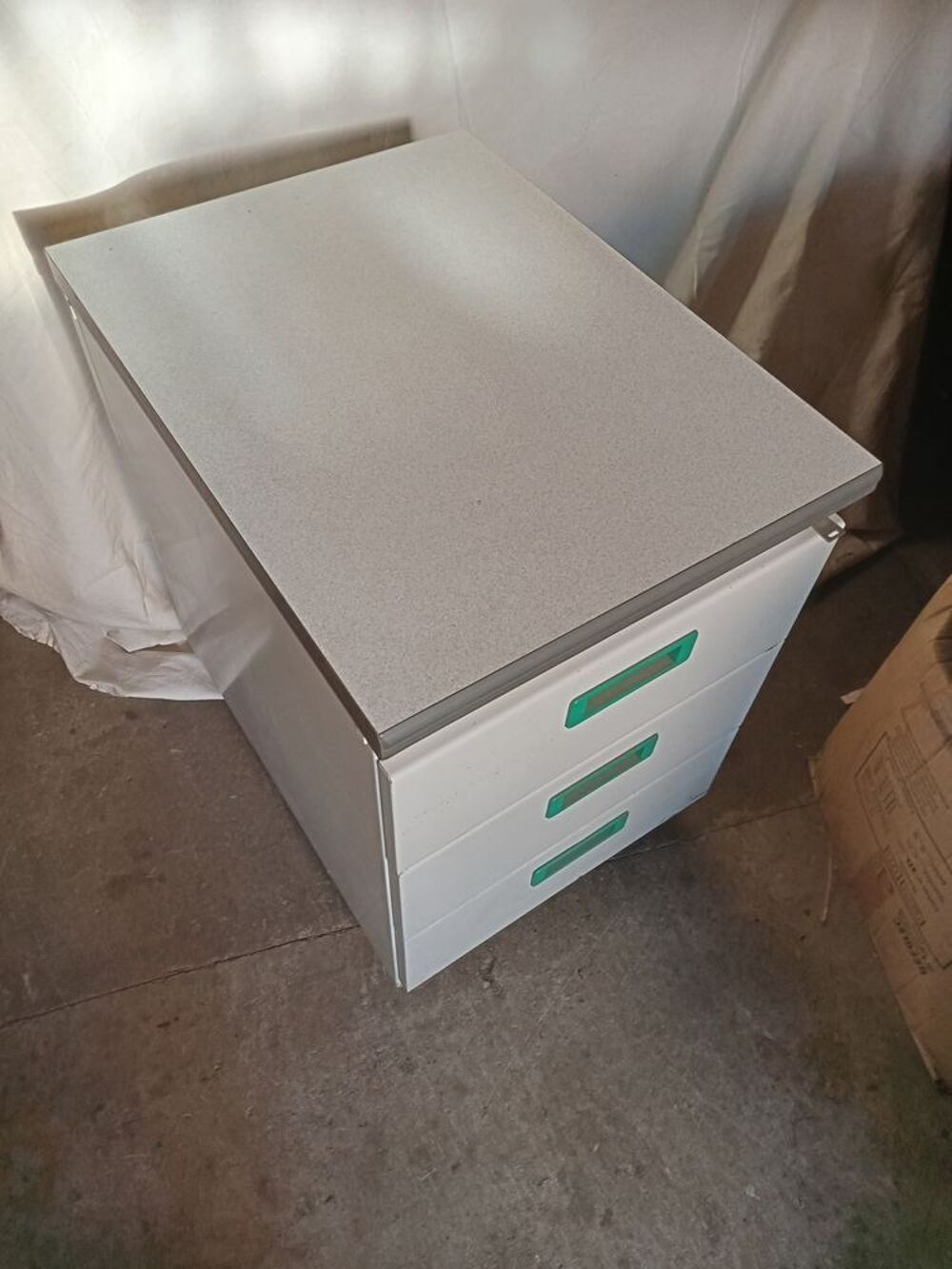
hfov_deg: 49.8
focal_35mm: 28
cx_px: 476
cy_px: 634
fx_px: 1027
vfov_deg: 63.4
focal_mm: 3.46
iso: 138
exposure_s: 1/100
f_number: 2.2
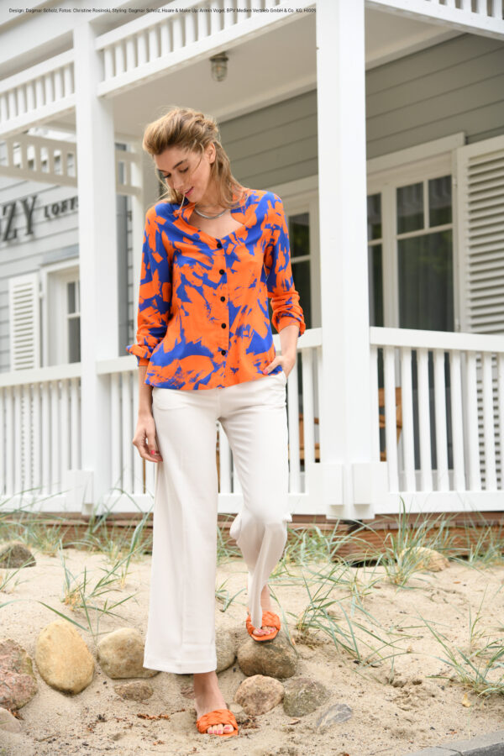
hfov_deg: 20.9
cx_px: 252
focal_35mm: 65
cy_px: 378
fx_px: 1365
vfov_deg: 31.0
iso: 200
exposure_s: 1/400
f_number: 4
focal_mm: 65
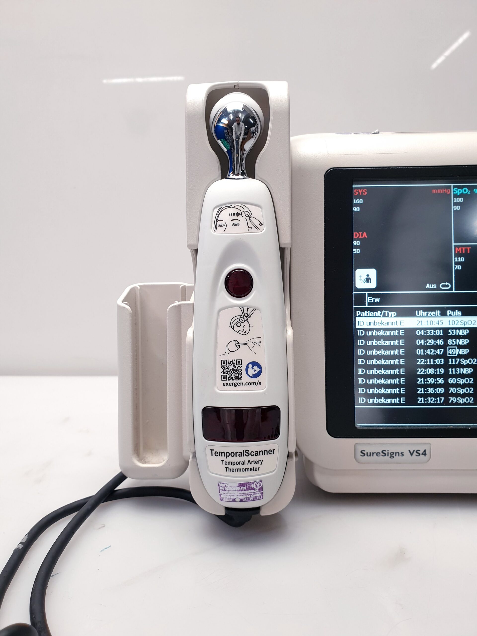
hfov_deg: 53.1
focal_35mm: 26
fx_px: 478
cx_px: 238
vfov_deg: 67.3
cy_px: 318
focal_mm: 4.3
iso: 80
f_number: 2.4
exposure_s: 1/50
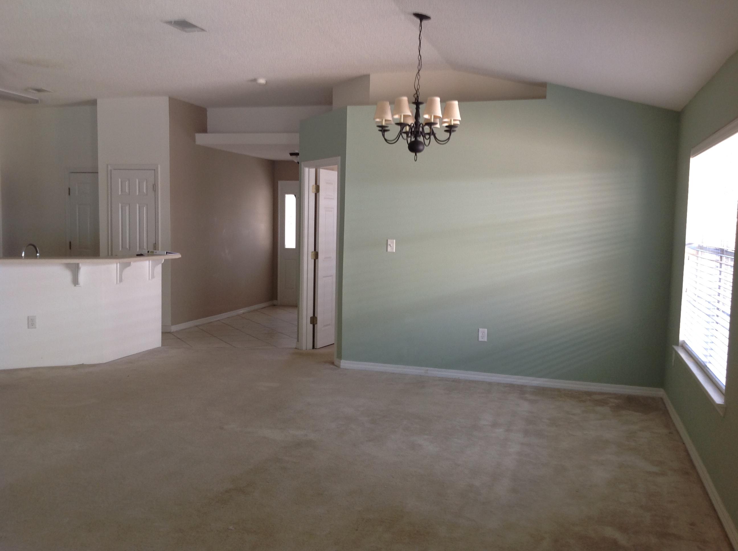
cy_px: 276
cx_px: 369
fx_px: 745
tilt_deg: -3.1
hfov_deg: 52.7
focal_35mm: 35
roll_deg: -1.1
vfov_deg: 40.6
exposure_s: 1/17
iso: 50
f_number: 2.4
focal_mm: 4.28
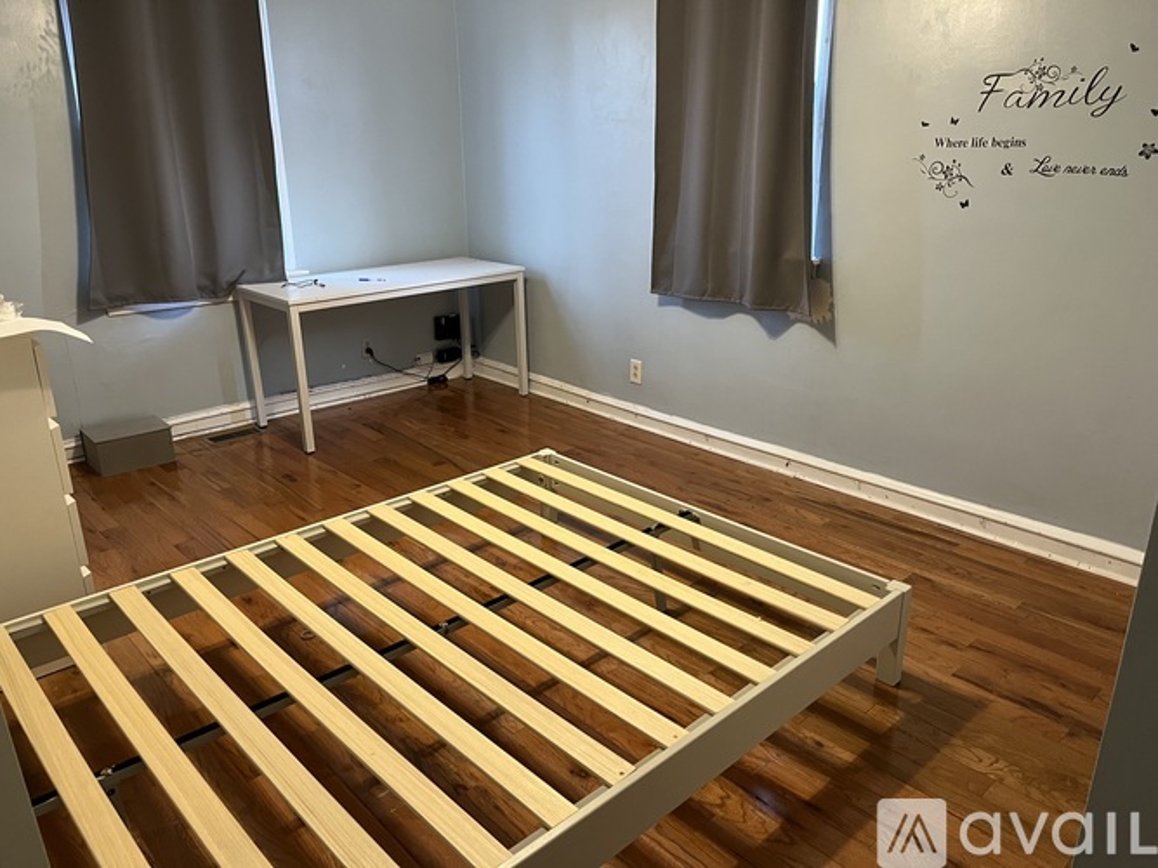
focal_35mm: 26
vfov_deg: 53.0
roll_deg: +0.2
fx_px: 870
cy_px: 434
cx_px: 579
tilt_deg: -19.8
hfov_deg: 67.3
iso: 320
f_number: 1.6
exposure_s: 1/60
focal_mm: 5.1
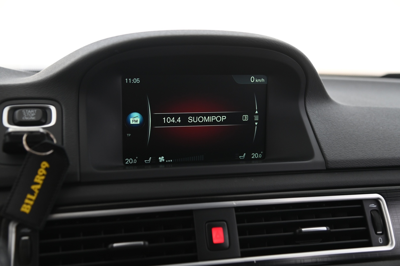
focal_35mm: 48
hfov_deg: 41.1
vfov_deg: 28.0
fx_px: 533
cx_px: 200
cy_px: 133
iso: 1000
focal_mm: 48
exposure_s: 1/10
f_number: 4
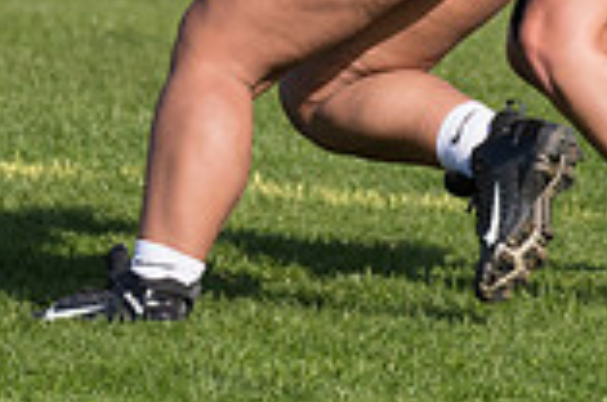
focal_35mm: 1222
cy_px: -170
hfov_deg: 1.7
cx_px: 302
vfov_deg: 1.1
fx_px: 20562
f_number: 5.6
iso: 320
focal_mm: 220
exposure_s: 1/2000
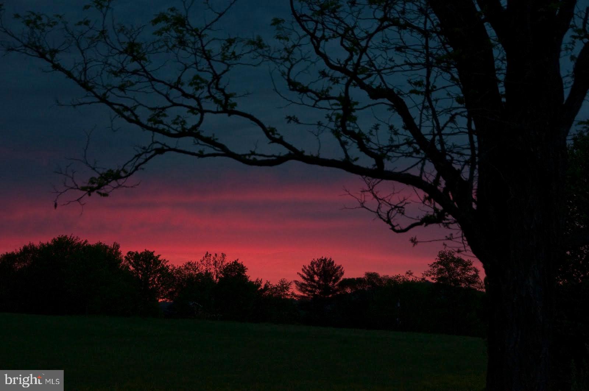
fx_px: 1716
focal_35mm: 105
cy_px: 196
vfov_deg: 13.0
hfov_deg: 19.5
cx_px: 294
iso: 1000
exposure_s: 1/50
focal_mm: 70
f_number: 8
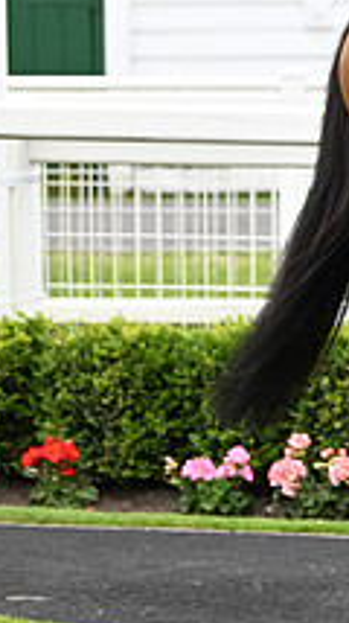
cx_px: 826
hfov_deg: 4.0
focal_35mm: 298
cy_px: 214
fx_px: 4914
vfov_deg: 7.2
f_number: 4.5
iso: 800
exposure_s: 1/400
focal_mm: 105
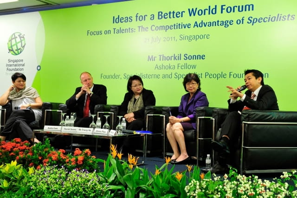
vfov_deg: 35.1
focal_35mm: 38
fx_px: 314
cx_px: 148
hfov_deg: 50.7
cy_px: 99
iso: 3200
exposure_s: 1/80
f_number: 3.5
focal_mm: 38
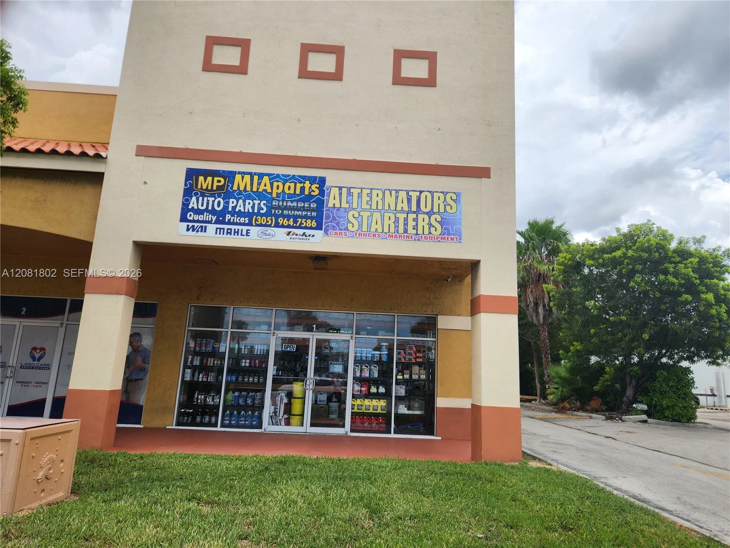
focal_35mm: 23
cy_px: 274
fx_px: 485
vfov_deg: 58.9
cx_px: 365
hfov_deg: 73.9
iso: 20
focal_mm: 5.4
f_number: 1.8
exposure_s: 1/1300
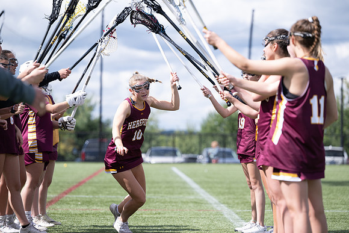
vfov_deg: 9.5
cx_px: 174
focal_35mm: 145
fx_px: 1406
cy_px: 116
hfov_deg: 14.2
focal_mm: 145
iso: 280
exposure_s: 1/2000
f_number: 3.5
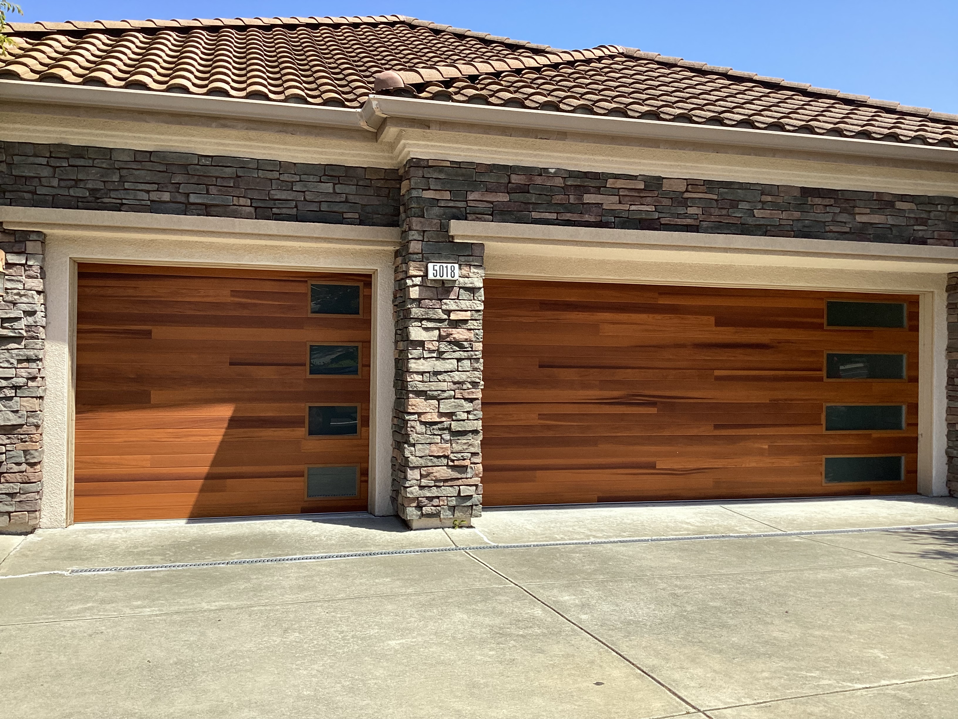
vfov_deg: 45.4
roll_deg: -2.2
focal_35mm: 31
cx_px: 479
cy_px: 360
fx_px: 858
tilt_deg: -1.1
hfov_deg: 58.4
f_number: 2.4
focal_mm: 3.3
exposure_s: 1/1101
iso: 25
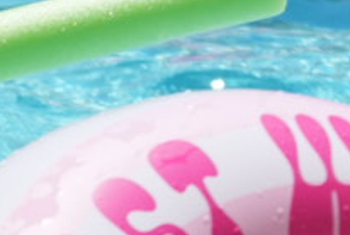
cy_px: 480
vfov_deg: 1.6
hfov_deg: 2.4
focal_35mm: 871
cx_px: -263
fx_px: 8480
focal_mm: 111
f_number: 5
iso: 400
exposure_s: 1/4000
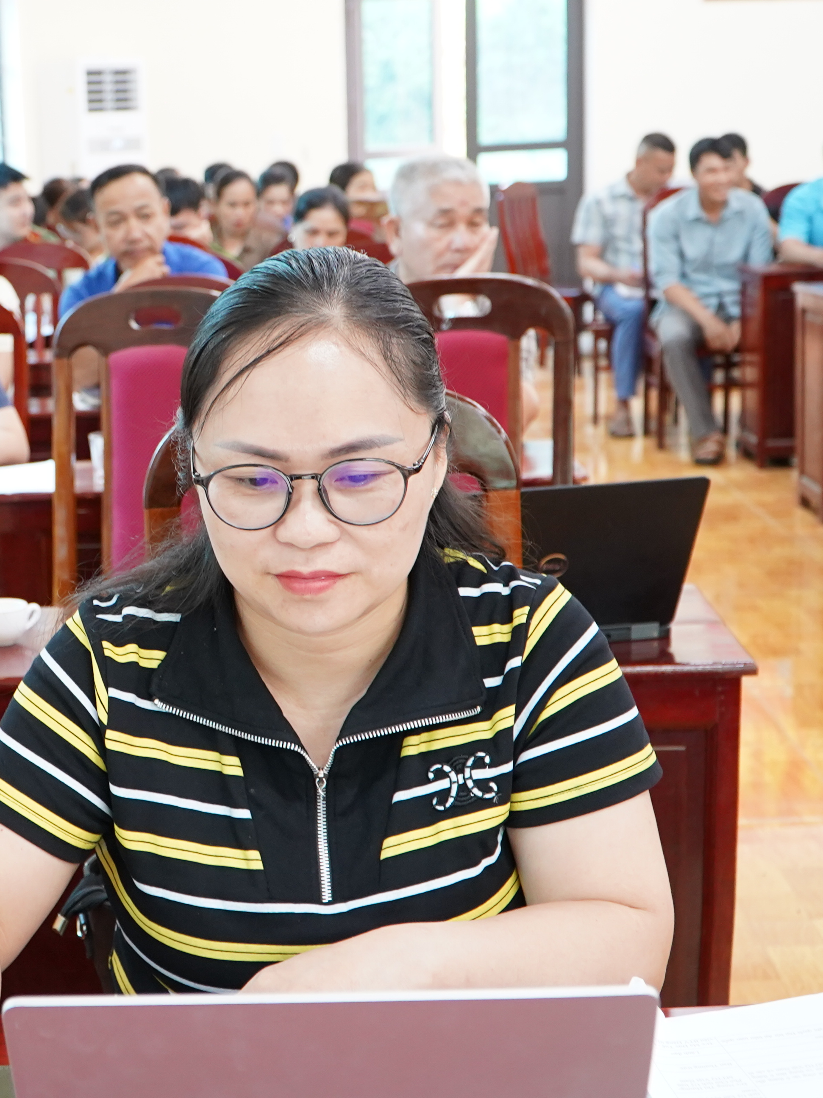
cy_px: 543
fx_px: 1807
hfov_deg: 24.6
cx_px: 23
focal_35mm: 57
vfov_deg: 33.8
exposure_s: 1/40
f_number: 4
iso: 1600
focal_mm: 26
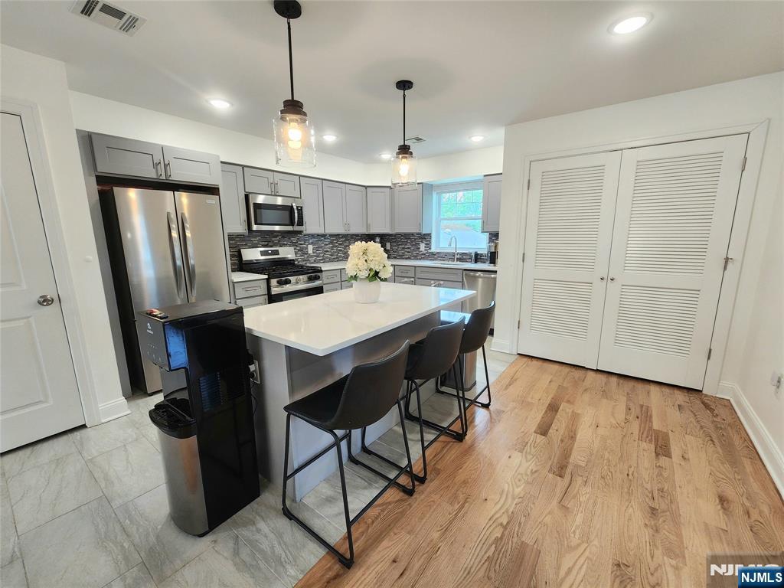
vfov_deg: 89.9
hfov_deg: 106.2
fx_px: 294
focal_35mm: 13
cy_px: 294
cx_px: 392
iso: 160
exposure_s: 1/60.2
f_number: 2.2
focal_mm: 2.2
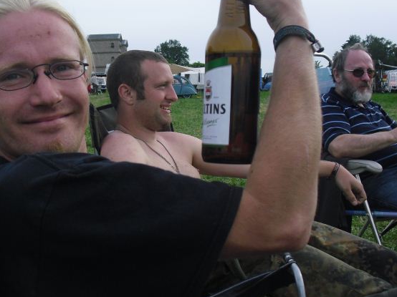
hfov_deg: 36.8
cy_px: 141
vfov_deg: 28.0
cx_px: 171
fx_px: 596
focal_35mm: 52
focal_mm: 6.3
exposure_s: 1/100
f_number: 7.8
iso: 100
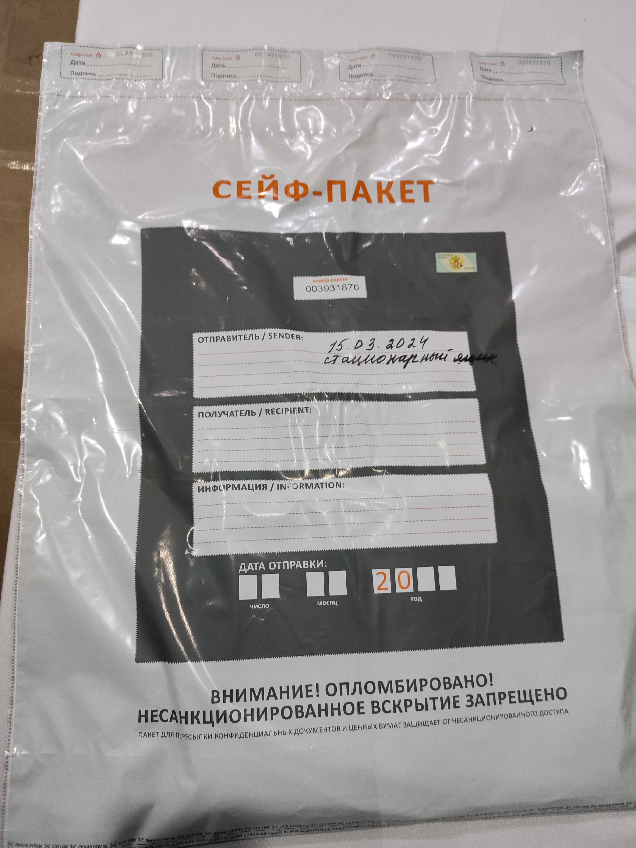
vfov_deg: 67.3
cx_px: 318
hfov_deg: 53.1
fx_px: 637
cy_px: 424
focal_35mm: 26
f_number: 1.79
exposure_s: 1/33
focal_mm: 4.74
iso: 745
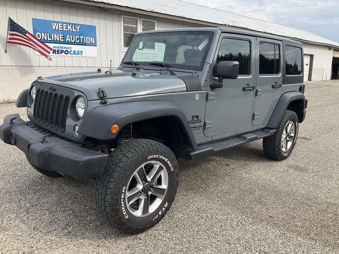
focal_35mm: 29
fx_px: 284
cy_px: 127
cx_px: 170
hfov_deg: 61.6
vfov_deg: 48.3
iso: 25
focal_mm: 3
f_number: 1.8
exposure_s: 1/739
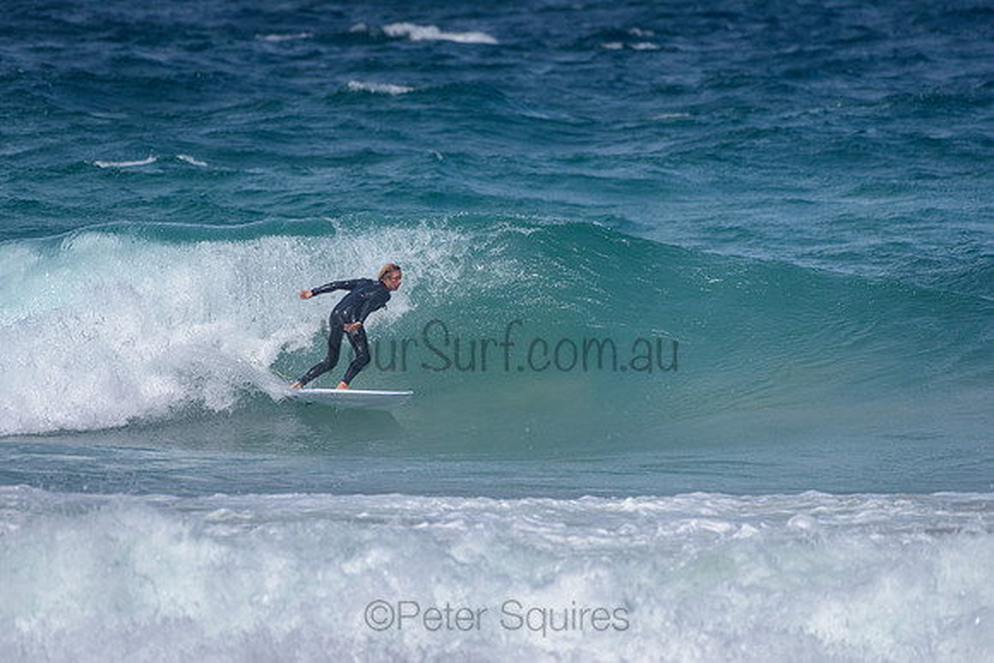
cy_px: 284
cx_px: 407
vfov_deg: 2.2
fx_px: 16938
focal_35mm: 613
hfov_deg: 3.4
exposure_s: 1/2000
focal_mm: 500
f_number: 5.6
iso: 100
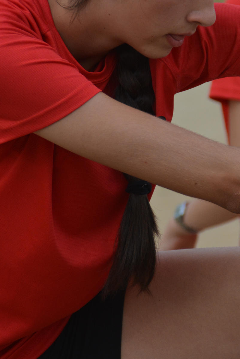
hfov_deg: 2.7
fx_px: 5120
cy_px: 131
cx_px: 147
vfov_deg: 4.0
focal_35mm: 512
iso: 800
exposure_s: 1/640
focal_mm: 200
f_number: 6.3
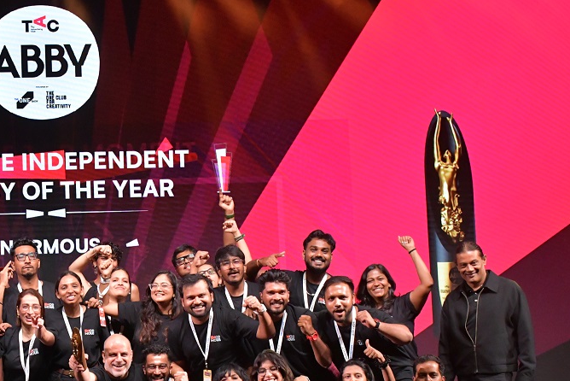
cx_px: 111
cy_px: 275
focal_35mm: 85
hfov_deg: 23.5
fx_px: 1346
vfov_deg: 16.0
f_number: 8
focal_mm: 34
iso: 4500
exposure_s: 1/250
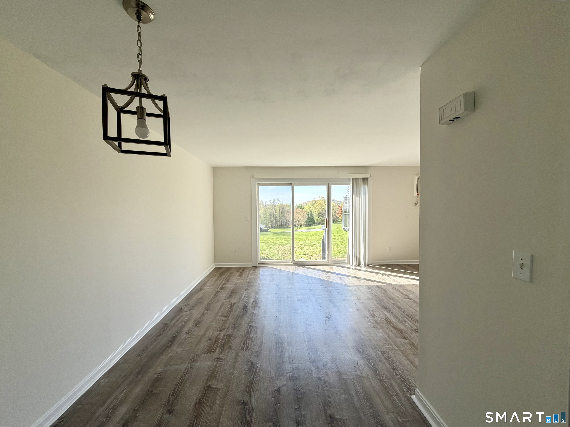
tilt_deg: -1.5
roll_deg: +1.0
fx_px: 231
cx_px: 285
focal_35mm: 14
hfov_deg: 102.1
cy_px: 214
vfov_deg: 85.7
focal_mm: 2.22
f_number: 2.2
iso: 64
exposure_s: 1/186
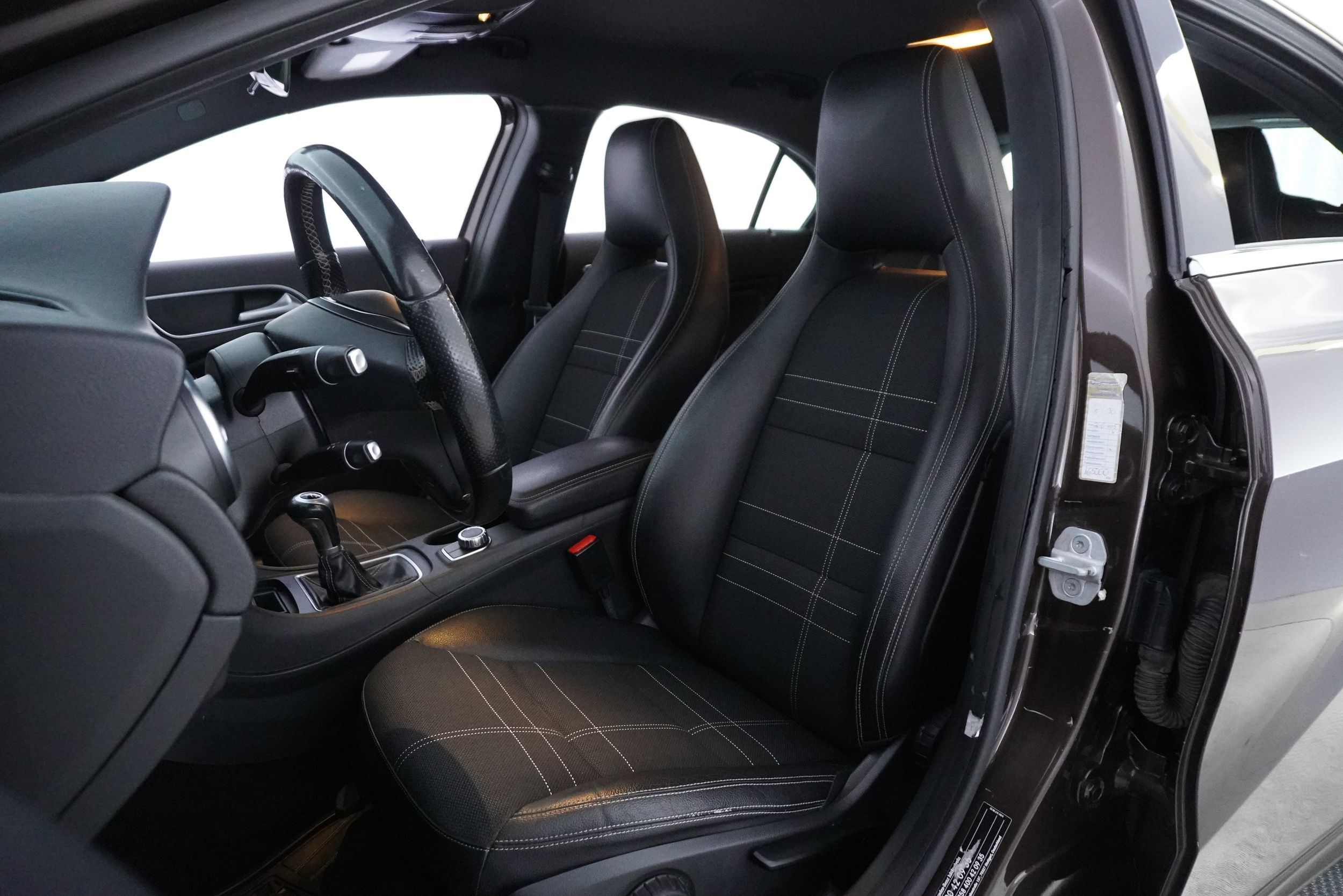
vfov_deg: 53.1
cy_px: 448
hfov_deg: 73.7
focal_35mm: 24
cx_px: 672
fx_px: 895
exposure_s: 1/100
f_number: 3.5
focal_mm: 16
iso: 6400
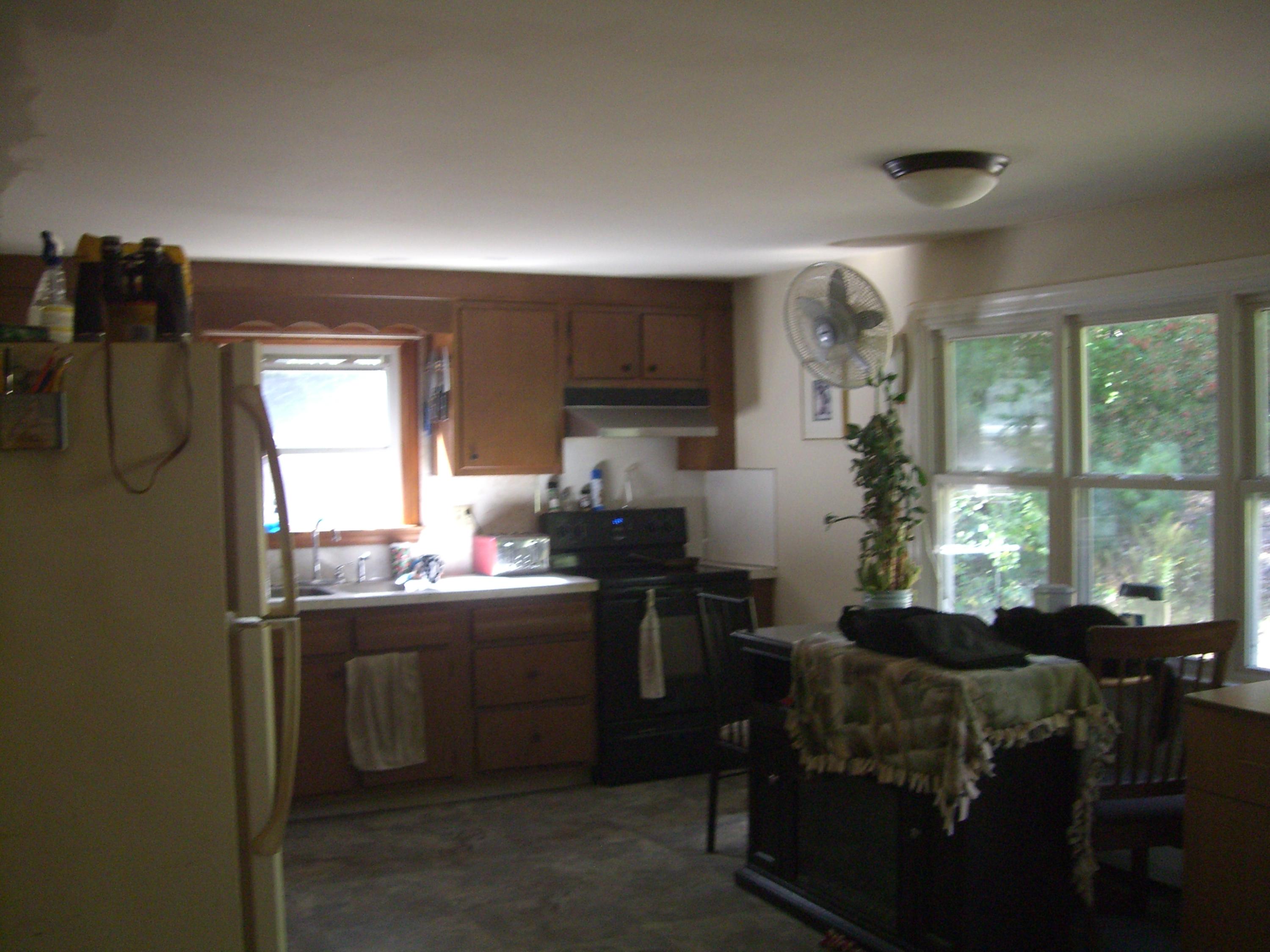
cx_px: 635
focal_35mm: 38
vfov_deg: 37.7
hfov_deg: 49.0
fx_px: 1394
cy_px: 476
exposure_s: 1/60
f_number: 2.7
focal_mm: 6.2
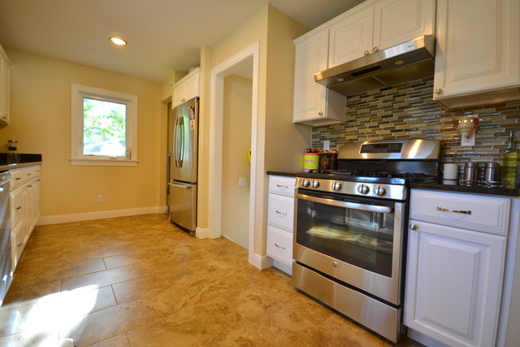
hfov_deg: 100.4
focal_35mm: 15
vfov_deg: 77.4
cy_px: 174
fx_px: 217
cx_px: 260
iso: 500
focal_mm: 10
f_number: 4
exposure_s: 1/60
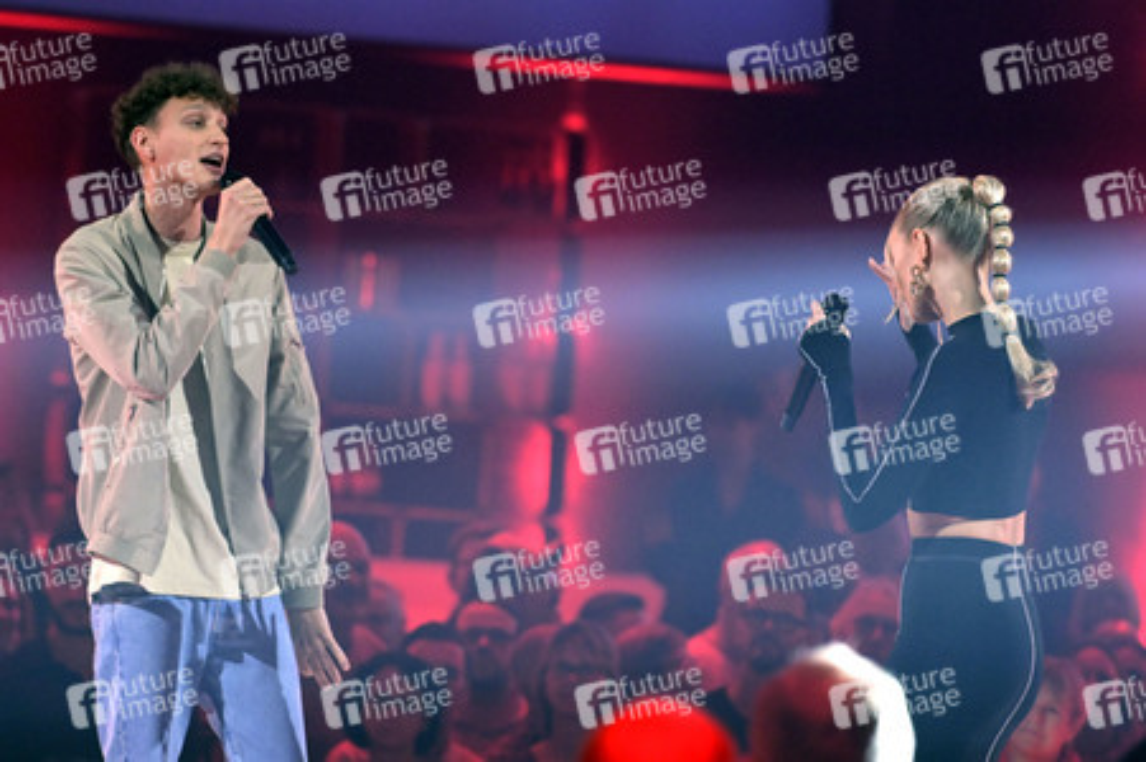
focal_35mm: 290
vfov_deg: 4.7
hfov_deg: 7.1
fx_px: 9225
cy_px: 381
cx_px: 573
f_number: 5.6
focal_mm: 290
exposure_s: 1/400
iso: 8000
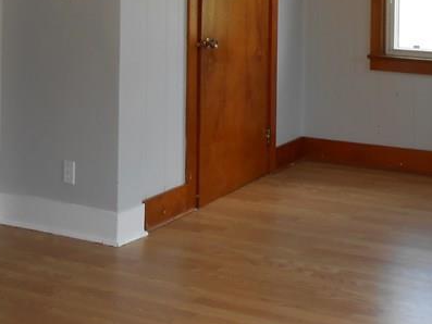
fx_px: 836
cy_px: -49
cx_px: 383
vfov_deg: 20.7
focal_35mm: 67
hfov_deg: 28.0
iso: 80
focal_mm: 4.6
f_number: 3.5
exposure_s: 1/30
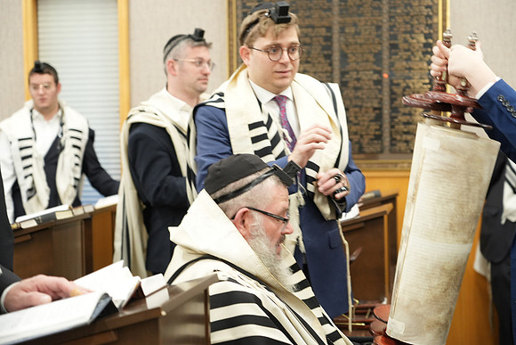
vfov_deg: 19.7
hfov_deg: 29.2
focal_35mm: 69
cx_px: 258
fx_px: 989
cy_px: 172
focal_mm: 69
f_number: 4
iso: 2000
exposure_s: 1/100
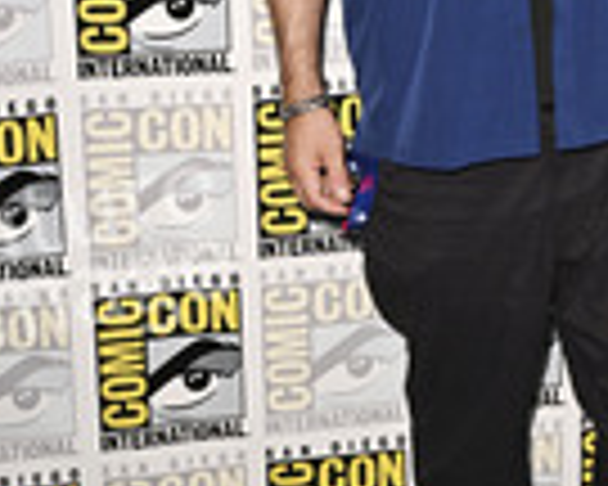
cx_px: 491
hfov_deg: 19.5
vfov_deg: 15.7
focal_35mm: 97
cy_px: 50
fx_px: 1745
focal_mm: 35
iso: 1250
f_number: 4.5
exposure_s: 1/250
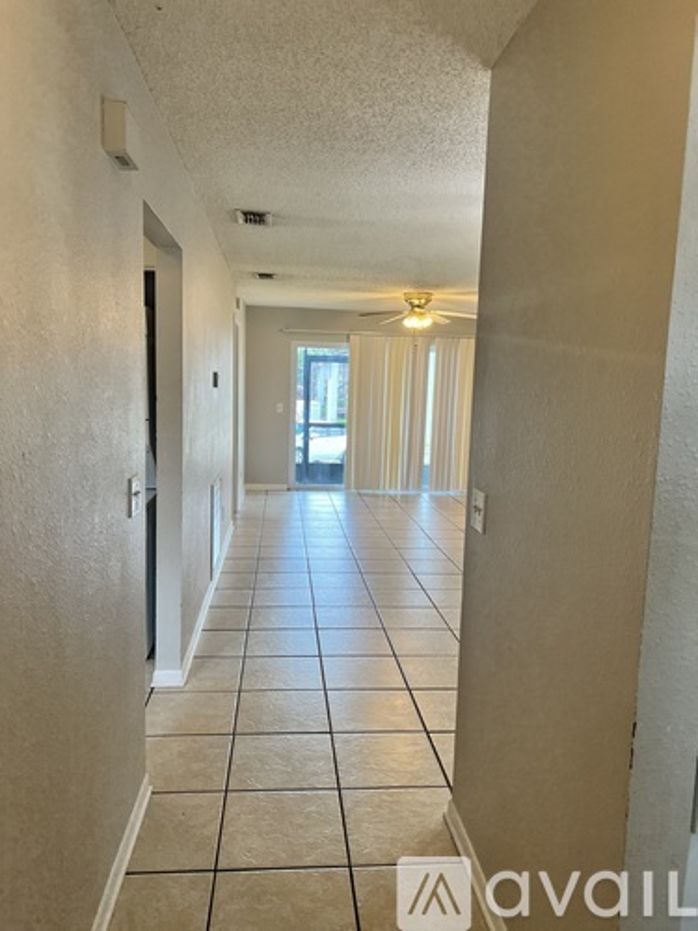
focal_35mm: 26
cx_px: 349
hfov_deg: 53.1
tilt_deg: -6.6
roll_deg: -1.5
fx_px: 699
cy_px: 466
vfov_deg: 67.3
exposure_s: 1/120
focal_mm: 5.7
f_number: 1.5
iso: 100
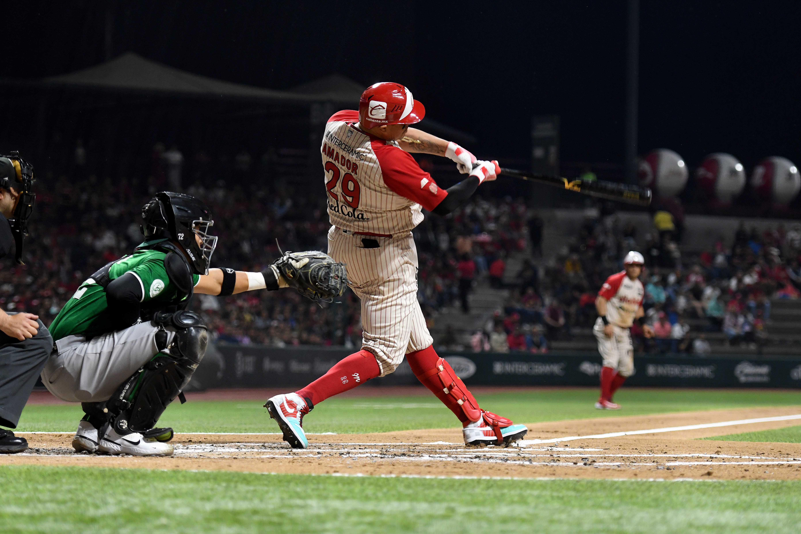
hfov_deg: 13.0
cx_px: 400
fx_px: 3504
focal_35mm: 158
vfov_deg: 8.7
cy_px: 267
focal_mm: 105
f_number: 2.8
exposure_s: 1/500
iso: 2000
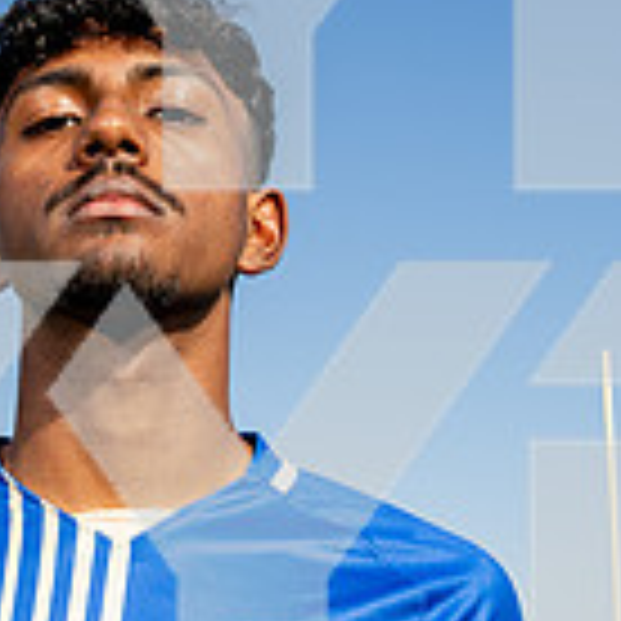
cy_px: 502
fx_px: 1745
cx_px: 441
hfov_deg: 20.1
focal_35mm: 86
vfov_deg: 19.9
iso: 50
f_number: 7.1
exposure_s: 1/125
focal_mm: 24
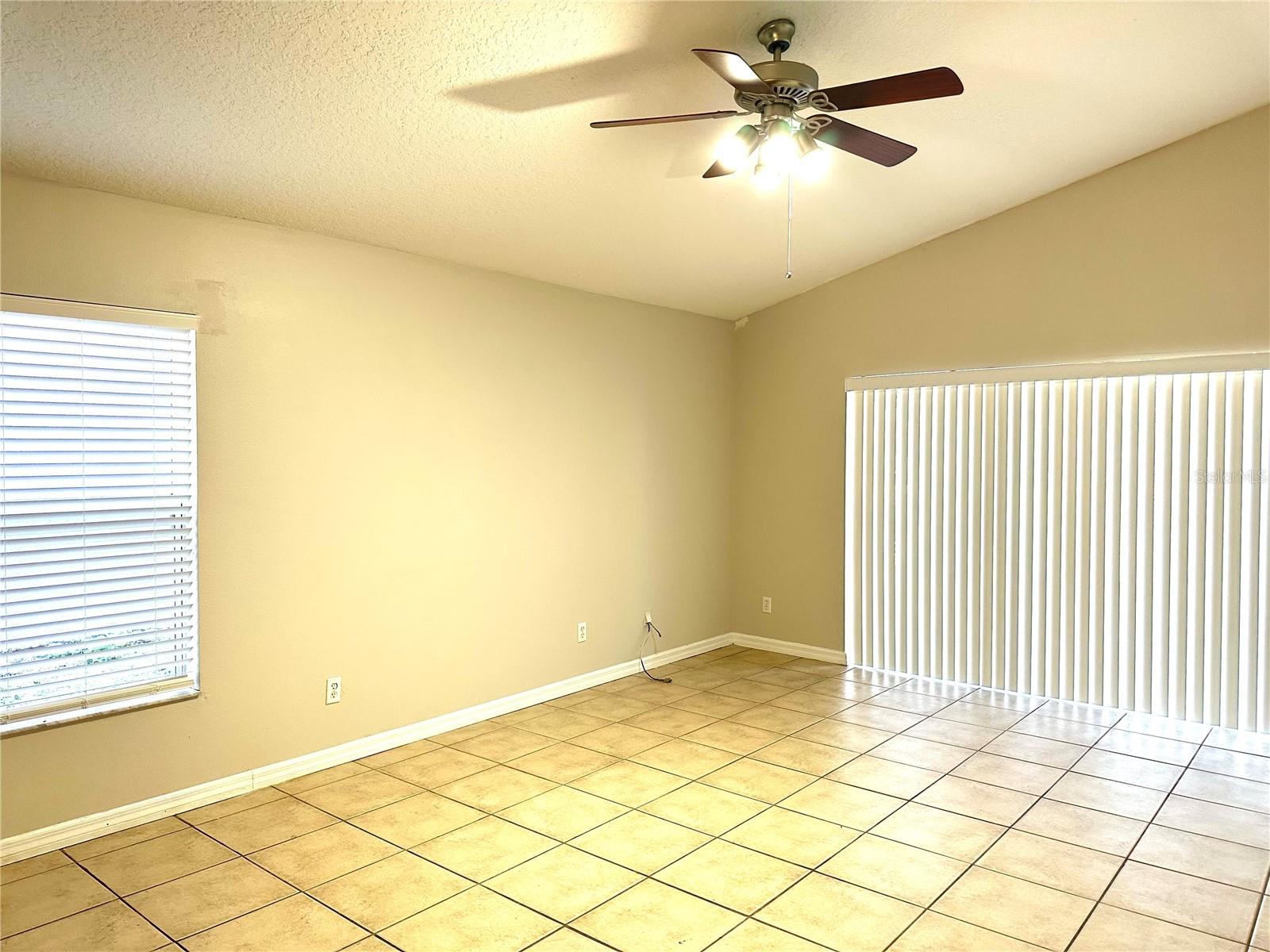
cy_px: 476
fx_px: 881
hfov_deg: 71.6
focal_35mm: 24
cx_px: 635
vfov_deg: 56.8
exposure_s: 1/120
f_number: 1.78
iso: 200
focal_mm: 6.86
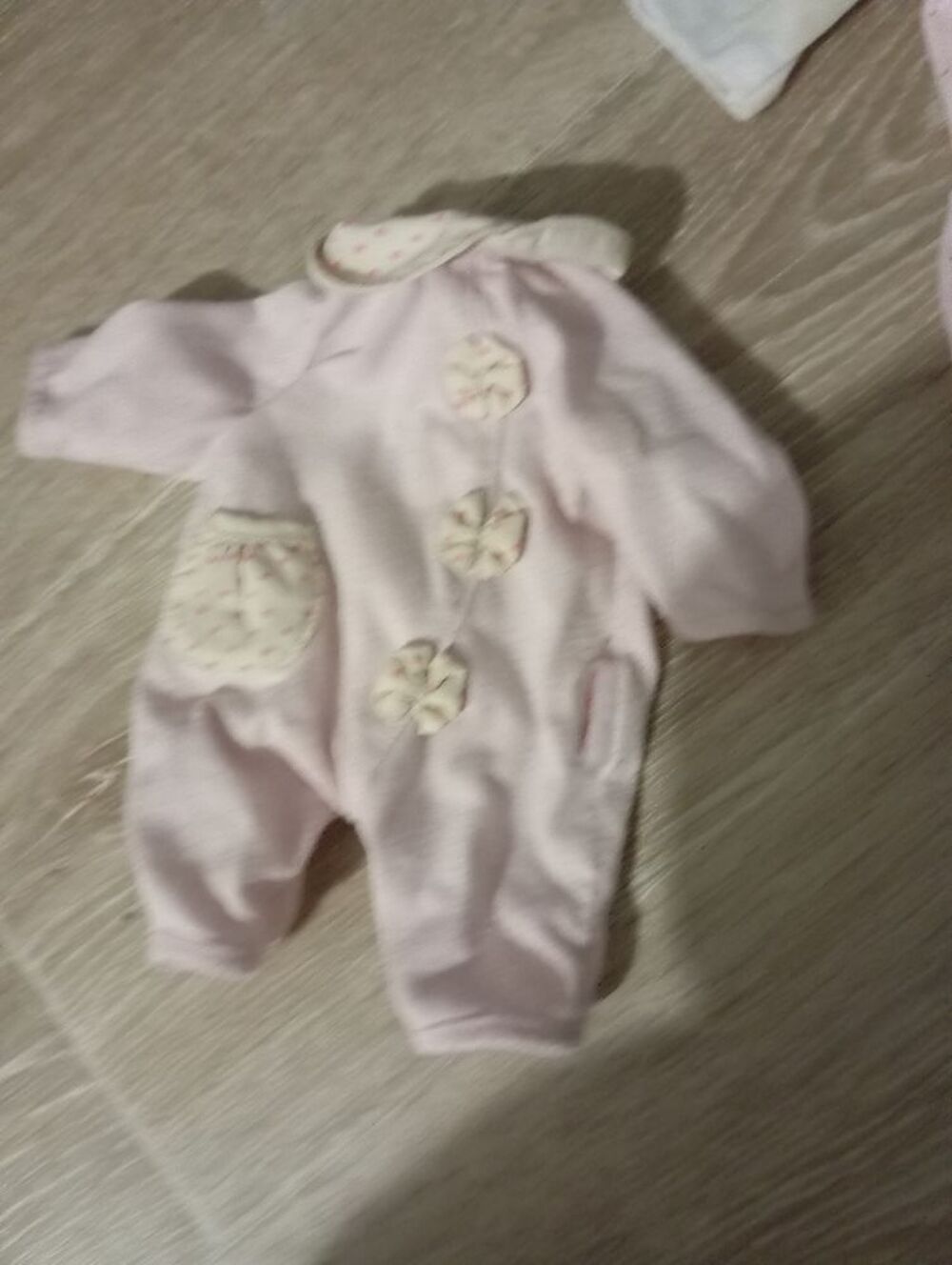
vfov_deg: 63.4
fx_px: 1024
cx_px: 476
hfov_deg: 49.9
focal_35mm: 28
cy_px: 632
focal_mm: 4.22
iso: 2857
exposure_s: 1/16.7
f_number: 1.8
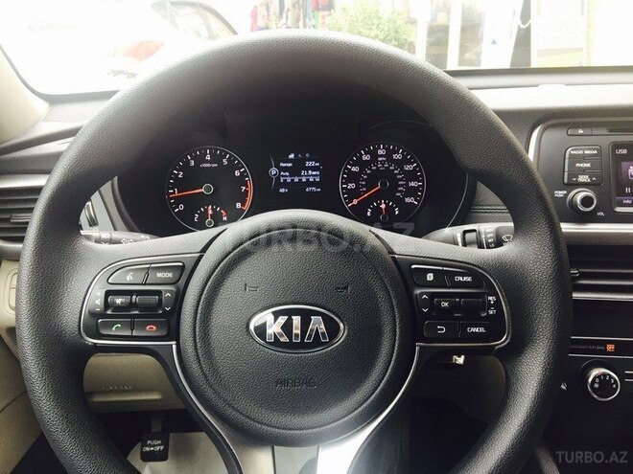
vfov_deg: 48.2
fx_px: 530
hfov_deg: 61.7
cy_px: 237
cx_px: 316
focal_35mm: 29
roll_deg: +0.9
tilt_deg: -19.0
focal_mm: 4.15
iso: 32
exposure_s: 1/33
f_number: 2.2
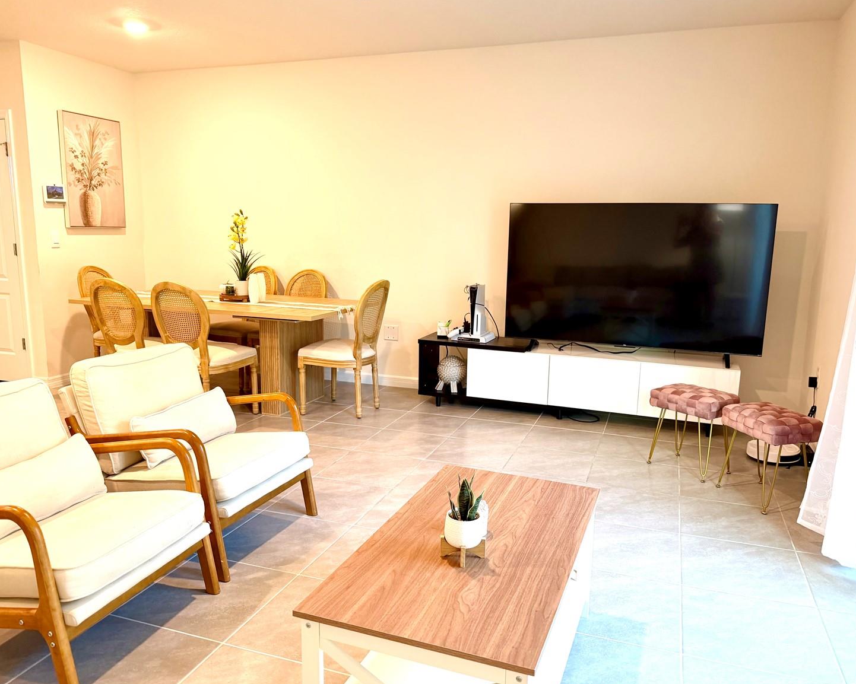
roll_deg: -0.3
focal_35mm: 26
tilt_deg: -9.4
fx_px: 659
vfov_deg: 54.9
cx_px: 437
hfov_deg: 66.0
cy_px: 344
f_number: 1.78
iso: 160
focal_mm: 6.76
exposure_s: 1/60
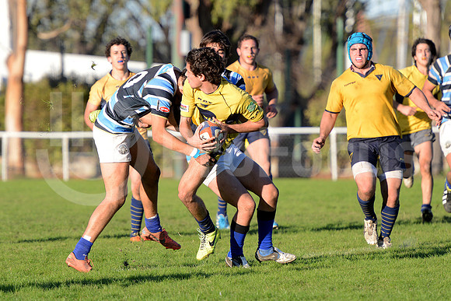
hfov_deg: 8.6
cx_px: 226
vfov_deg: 5.7
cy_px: 150
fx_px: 3007
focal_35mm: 240
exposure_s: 1/1000
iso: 500
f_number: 4
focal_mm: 240
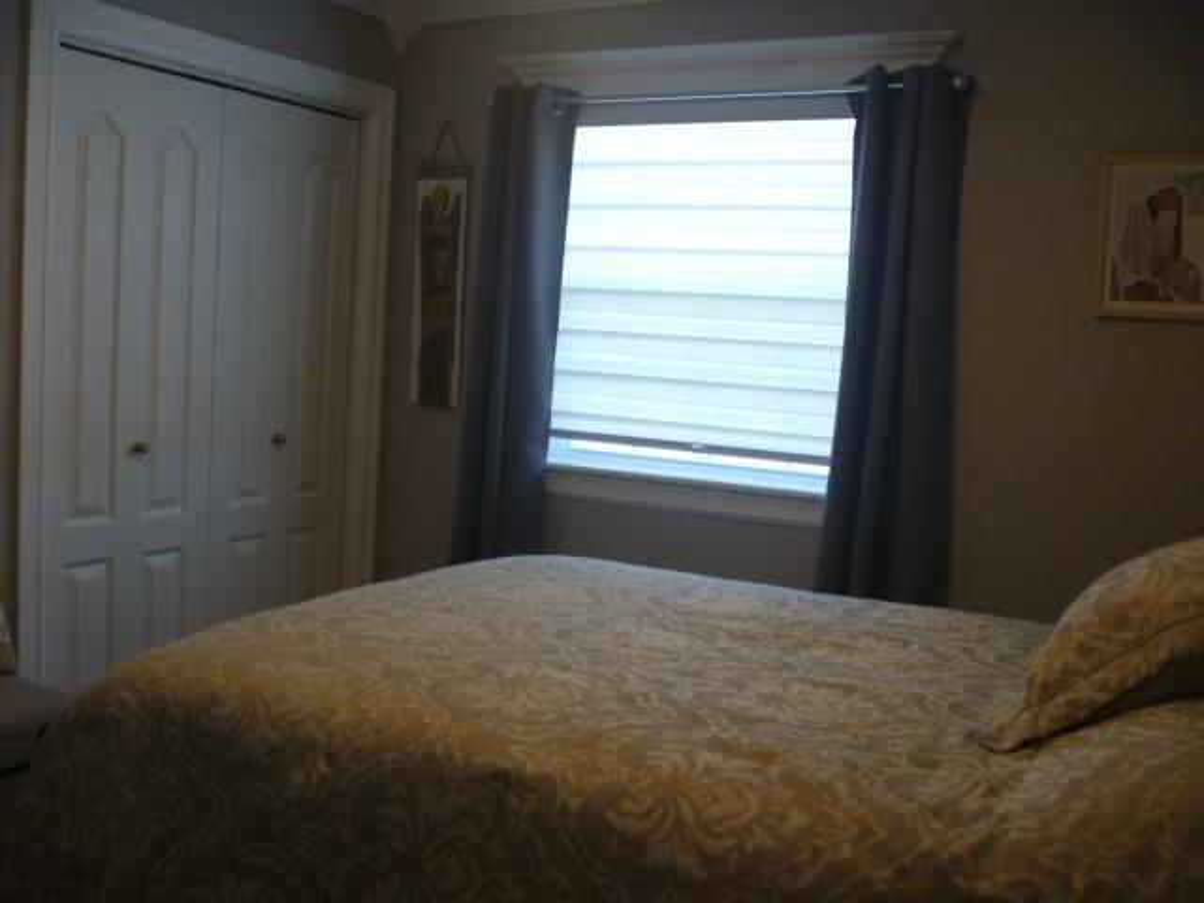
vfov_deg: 40.7
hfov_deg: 52.6
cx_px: 602
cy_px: 452
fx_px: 1217
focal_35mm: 35
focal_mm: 6.3
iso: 160
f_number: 3.5
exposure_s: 1/30
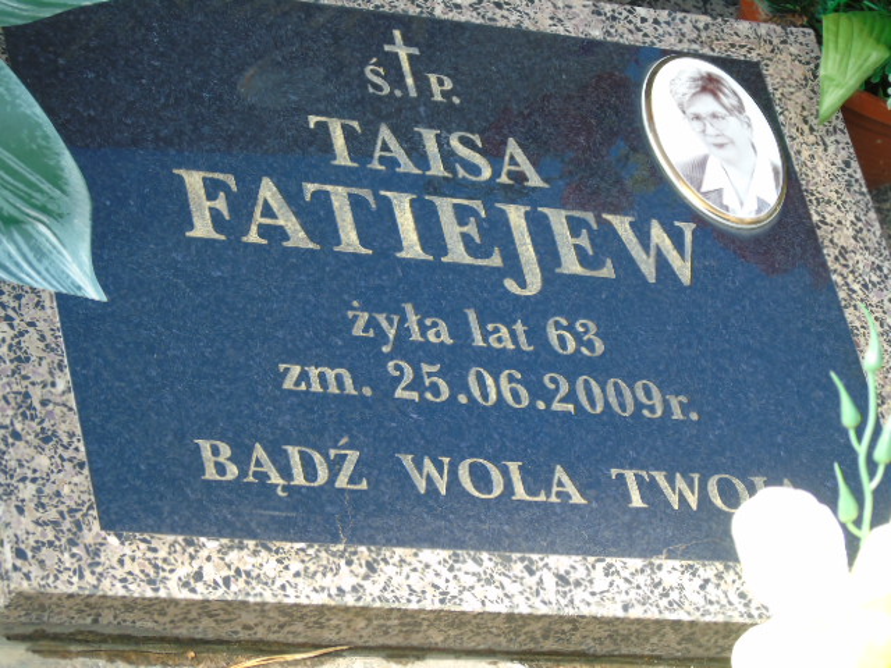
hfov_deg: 13.9
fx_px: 3655
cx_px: 446
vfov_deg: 10.4
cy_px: 334
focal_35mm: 142
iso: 160
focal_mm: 25
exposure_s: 1/125
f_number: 4.7
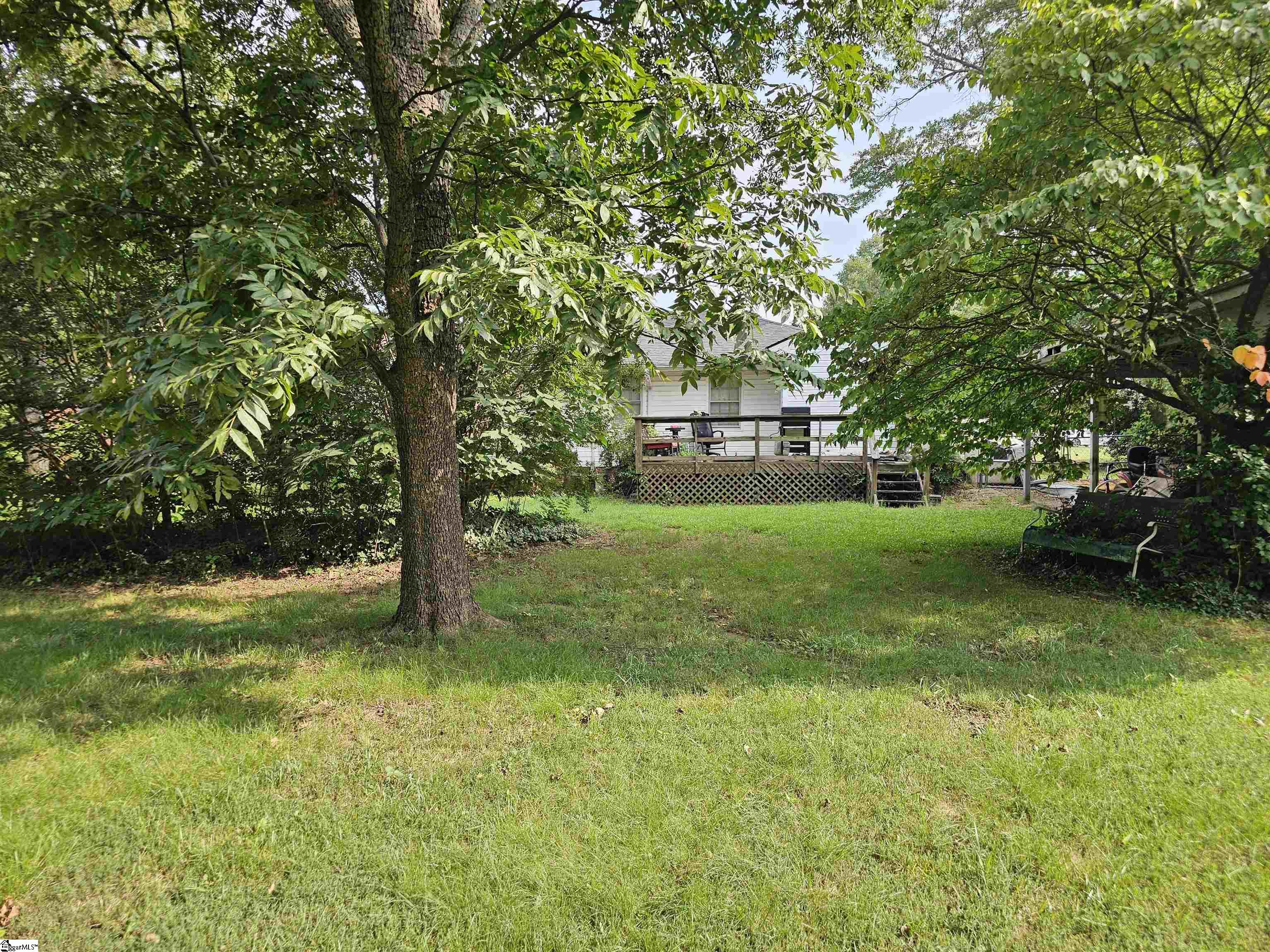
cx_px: 635
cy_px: 476
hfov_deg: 73.9
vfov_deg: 58.9
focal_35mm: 23
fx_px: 844
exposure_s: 1/180
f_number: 1.7
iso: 12
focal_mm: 6.3
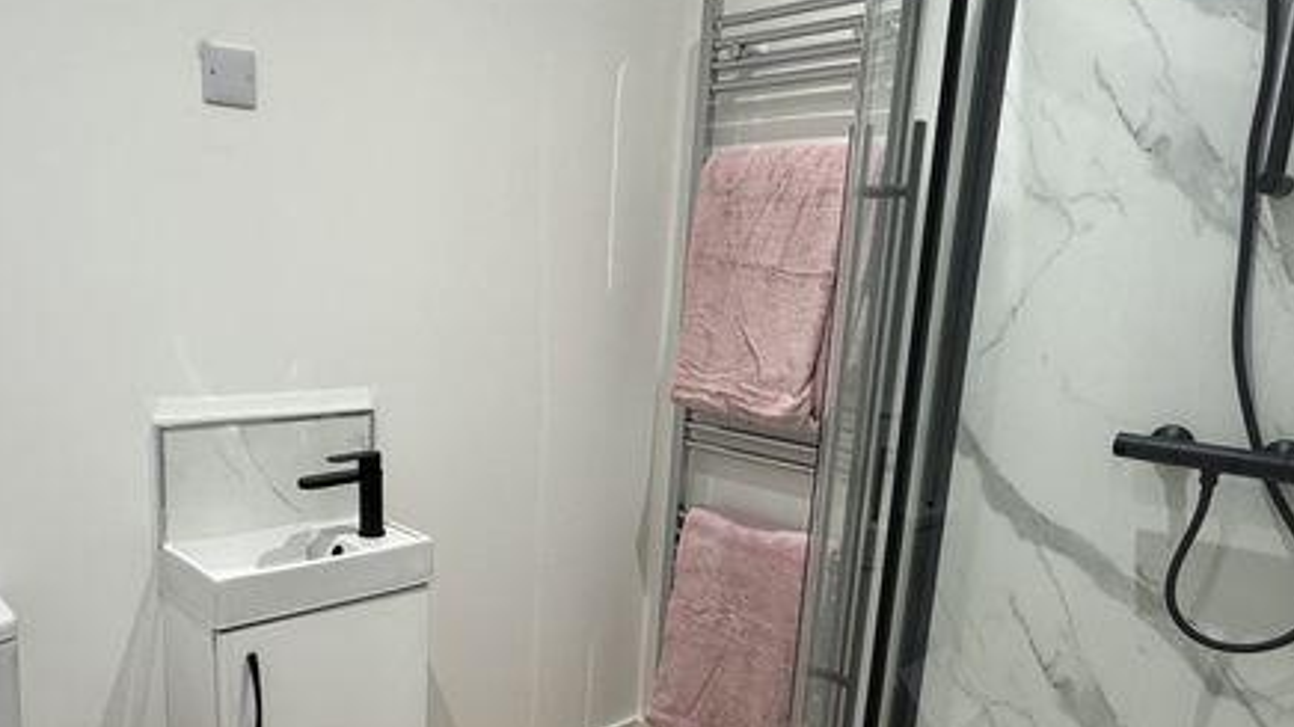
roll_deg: -3.3
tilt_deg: -12.4
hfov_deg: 67.6
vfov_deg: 41.1
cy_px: 466
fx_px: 960
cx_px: 558
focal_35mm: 28
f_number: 2.2
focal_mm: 2.22
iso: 200
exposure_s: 1/100
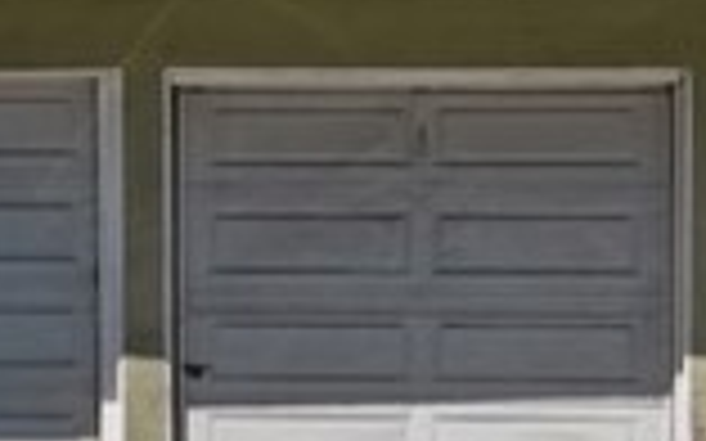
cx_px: 324
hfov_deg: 18.4
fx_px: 2173
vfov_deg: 11.5
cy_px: 353
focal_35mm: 113
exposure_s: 1/50
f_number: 8
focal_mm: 17
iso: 100
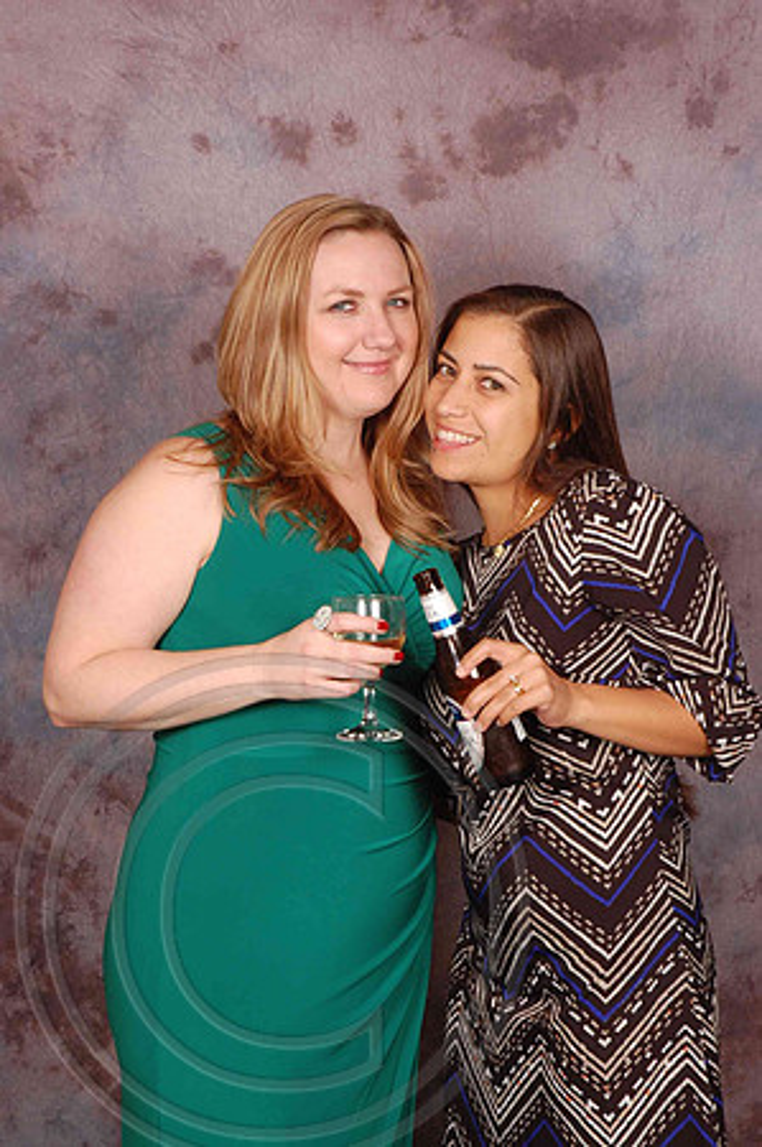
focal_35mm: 75
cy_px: 574
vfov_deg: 27.0
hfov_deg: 18.1
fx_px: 2387
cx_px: 381
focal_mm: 50
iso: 200
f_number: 10
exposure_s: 1/125
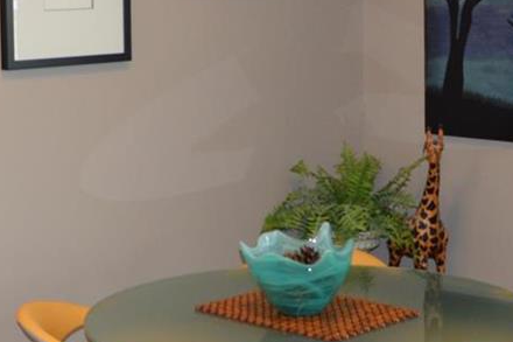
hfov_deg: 18.7
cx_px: 210
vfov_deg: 12.6
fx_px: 1553
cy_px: 139
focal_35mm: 109
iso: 450
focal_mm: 20
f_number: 3.8
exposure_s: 1/60
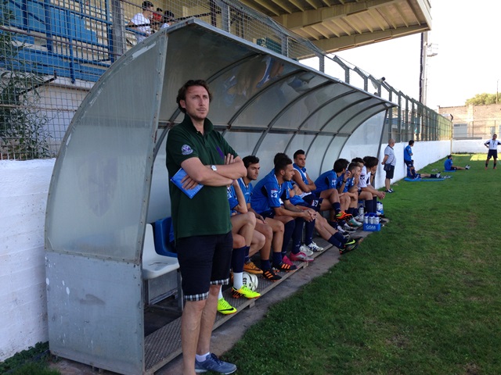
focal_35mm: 33
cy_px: 188
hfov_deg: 55.4
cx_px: 250
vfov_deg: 42.9
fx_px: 478
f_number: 2.4
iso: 50
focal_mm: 4.13
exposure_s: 1/234
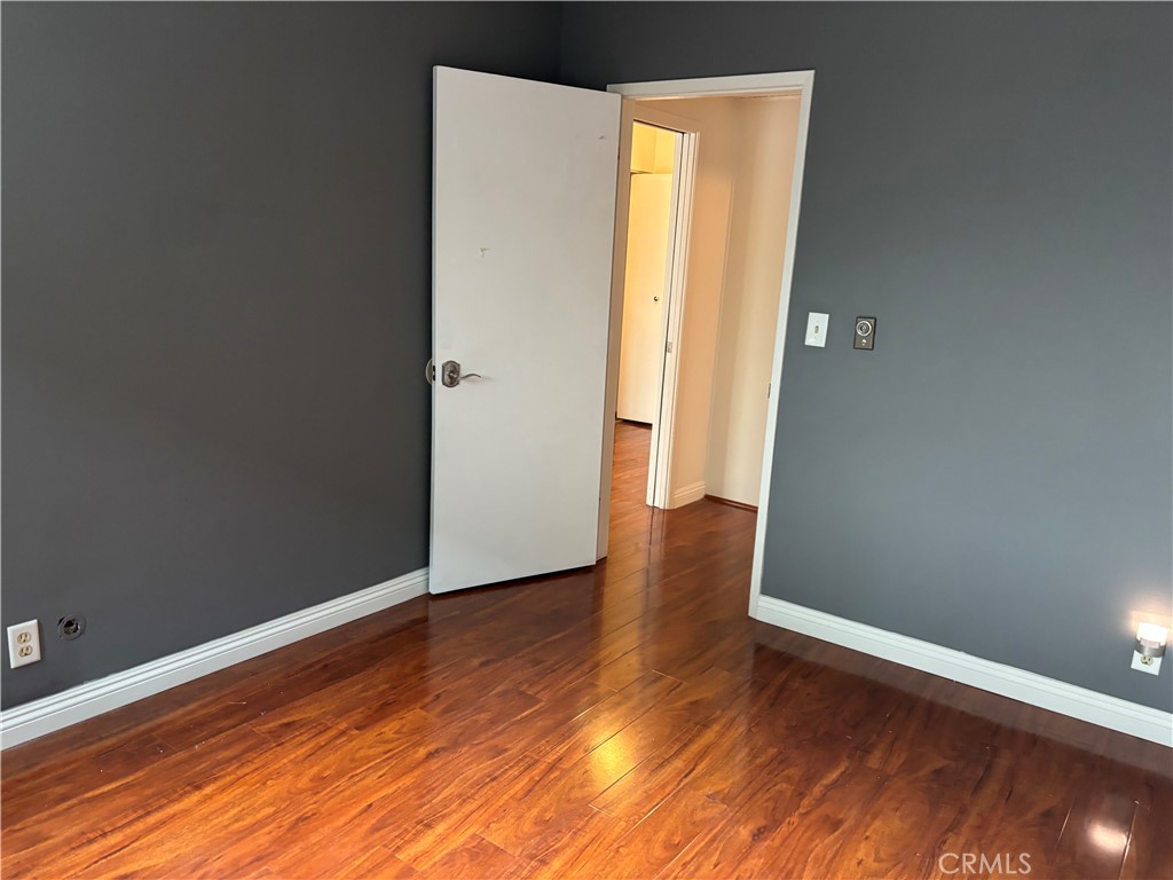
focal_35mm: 26
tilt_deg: -12.3
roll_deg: -2.7
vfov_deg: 53.1
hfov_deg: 67.3
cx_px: 586
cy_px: 440
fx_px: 881
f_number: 1.6
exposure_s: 1/40
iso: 400
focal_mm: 5.96
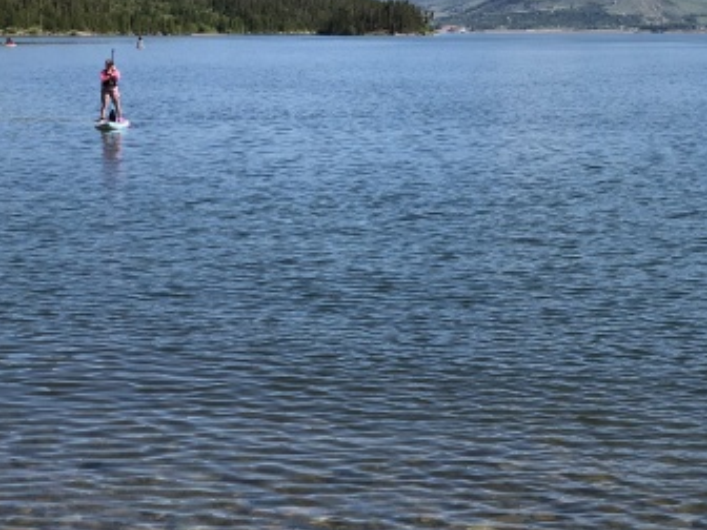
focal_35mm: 99
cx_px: 598
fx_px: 2022
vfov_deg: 14.9
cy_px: 151
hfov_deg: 19.6
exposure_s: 1/941
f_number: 2.4
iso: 16
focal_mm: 6
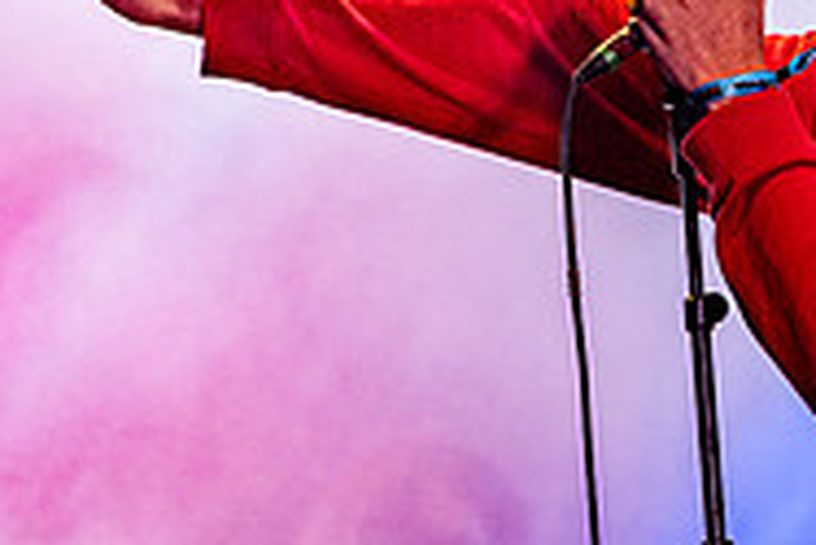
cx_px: 1274
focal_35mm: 702
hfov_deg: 2.9
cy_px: 55
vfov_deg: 2.0
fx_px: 15924
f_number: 5
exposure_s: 1/500
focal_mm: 200
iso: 1000
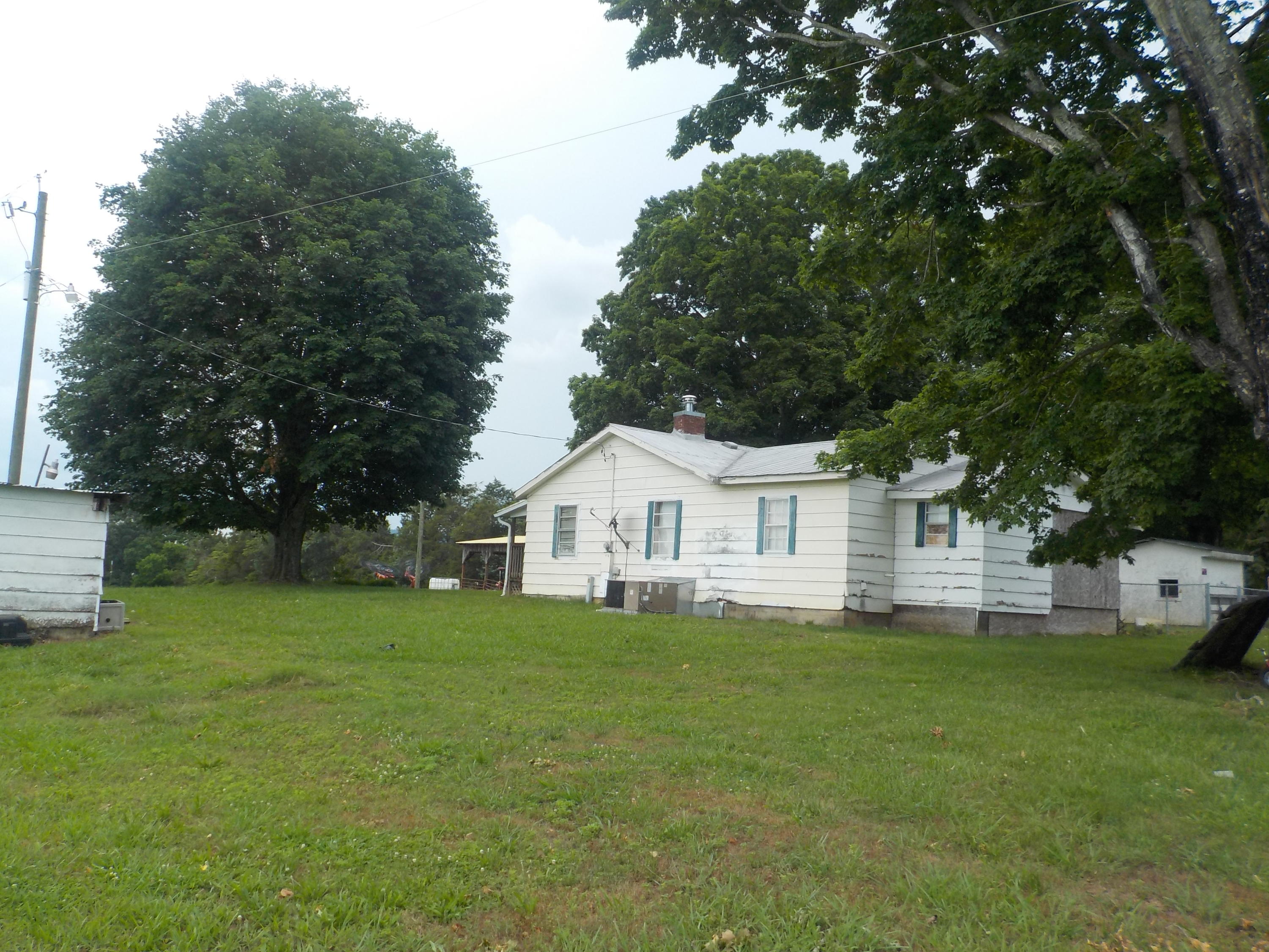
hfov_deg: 60.0
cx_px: 634
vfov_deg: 46.8
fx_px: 1100
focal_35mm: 30
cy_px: 476
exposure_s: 1/640
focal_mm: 4.1
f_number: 3.3
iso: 125
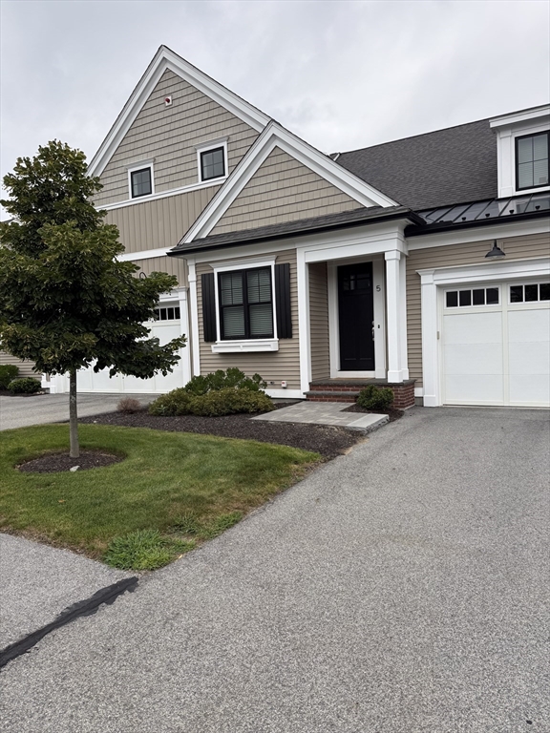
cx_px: 275
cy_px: 366
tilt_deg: -1.8
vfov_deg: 71.6
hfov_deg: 56.8
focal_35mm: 24
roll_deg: +1.7
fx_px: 508
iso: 80
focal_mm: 6.76
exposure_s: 1/702
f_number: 1.78
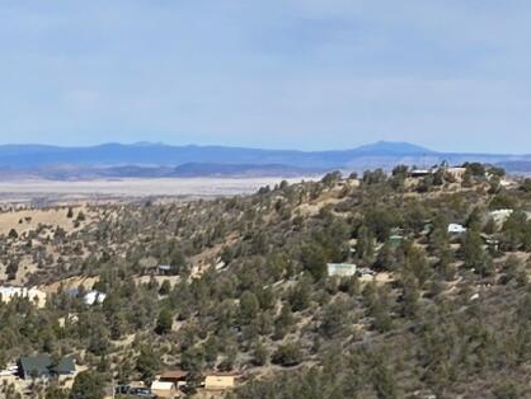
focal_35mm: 165
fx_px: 2533
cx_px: -130
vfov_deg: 8.7
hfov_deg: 11.7
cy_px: 656
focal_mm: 5.4
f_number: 1.8
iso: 25
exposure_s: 1/2969
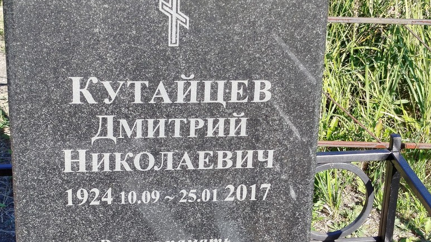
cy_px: 163
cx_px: 214
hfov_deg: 69.9
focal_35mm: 27
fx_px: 309
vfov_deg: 42.3
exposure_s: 1/288
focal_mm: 5.31
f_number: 1.7
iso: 50
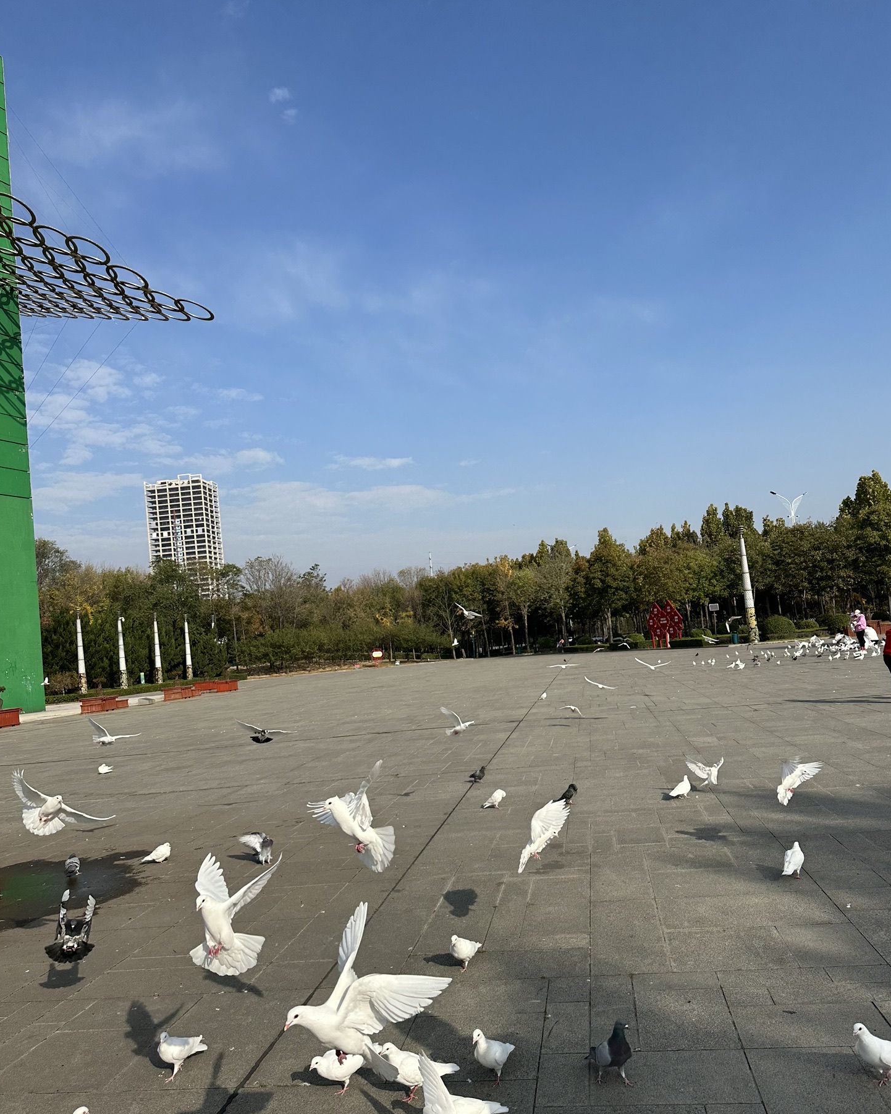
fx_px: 857
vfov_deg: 66.0
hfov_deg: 54.9
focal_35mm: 26
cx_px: 457
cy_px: 595
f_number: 1.78
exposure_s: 1/5848
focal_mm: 6.86
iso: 80
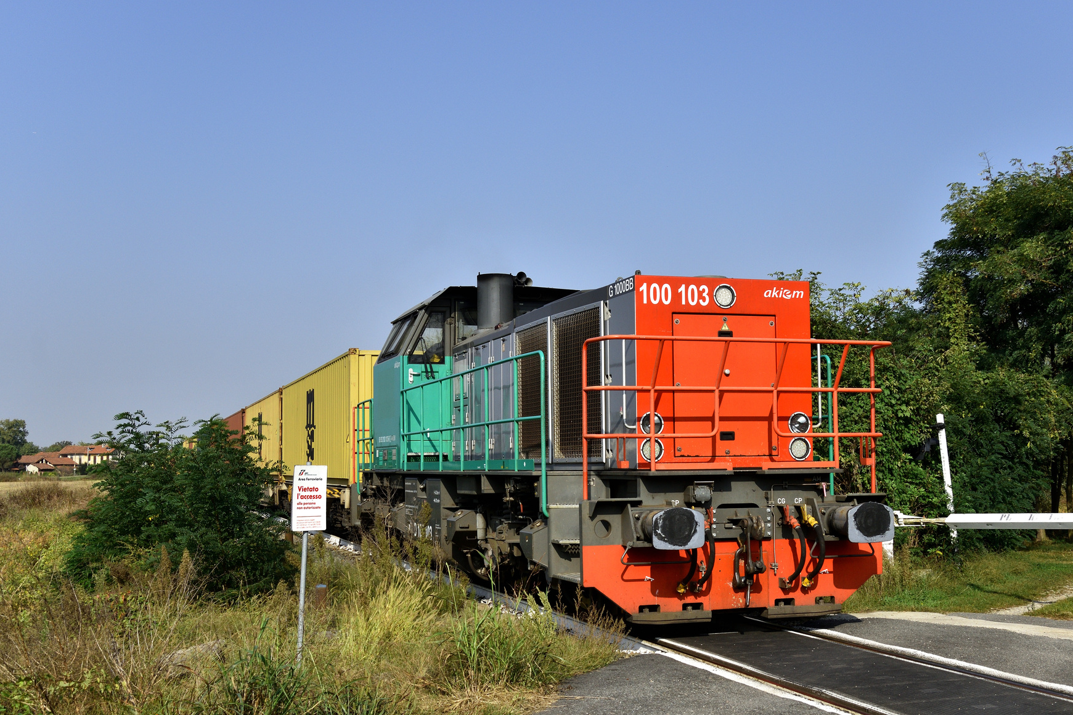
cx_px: 571
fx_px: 1282
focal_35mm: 43
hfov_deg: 45.4
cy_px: 347
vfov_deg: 31.2
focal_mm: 26
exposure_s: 1/800
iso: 200
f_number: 6.3
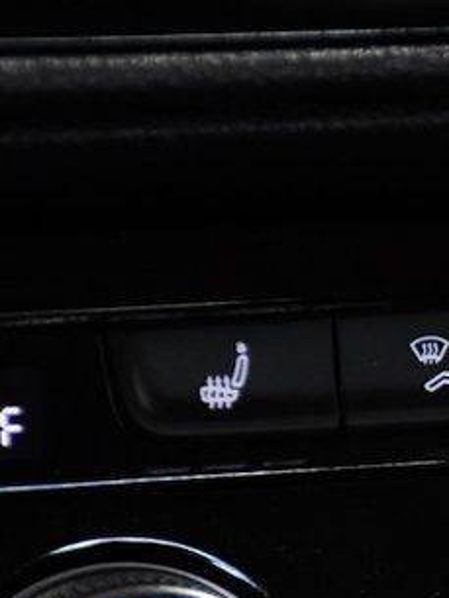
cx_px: 800
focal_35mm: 387
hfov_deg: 3.8
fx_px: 6688
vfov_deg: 5.1
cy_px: 664
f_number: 5.3
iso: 2500
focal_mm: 80
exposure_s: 1/125
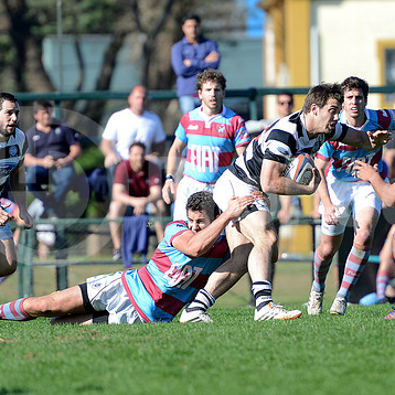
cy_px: 189
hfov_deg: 4.5
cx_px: 237
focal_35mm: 386
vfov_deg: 4.5
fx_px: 4983
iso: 320
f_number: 4
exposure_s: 1/1250
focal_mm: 280
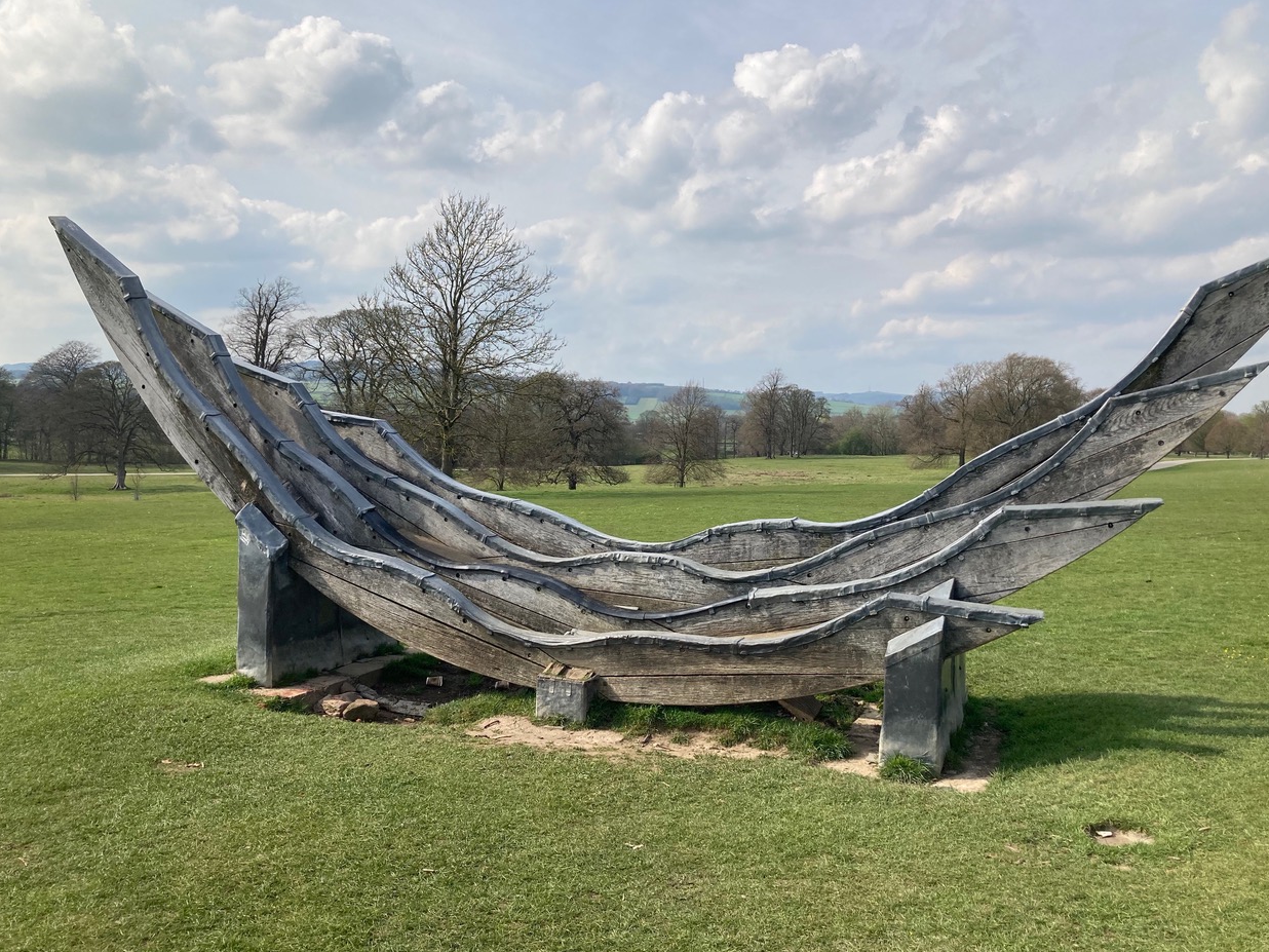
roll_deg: -2.2
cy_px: 475
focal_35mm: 29
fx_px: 1063
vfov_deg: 48.2
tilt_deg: +1.4
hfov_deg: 61.6
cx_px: 656
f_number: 1.8
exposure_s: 1/2315
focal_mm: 3.99
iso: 25
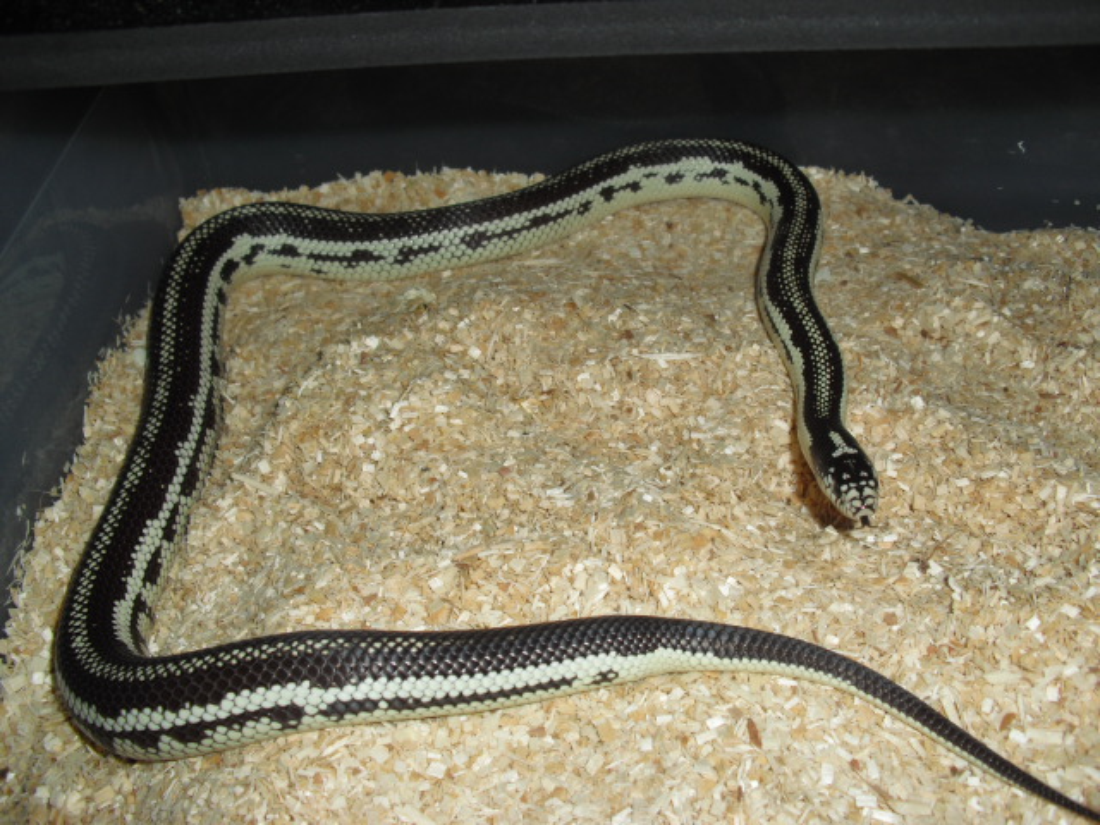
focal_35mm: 36
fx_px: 1144
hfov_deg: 51.4
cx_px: 550
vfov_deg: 39.7
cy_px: 412
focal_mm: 6.3
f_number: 3.1
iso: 100
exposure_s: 1/60
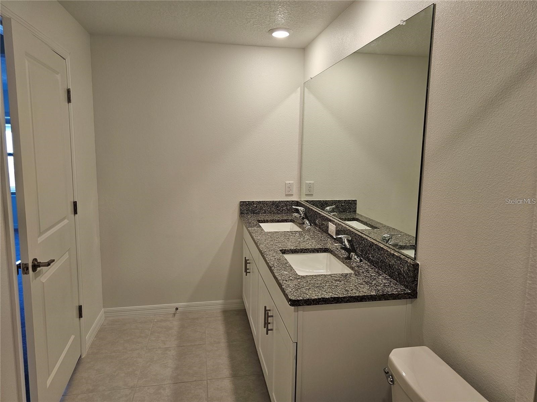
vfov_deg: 58.9
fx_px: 357
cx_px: 268
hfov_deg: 73.9
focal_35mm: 23
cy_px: 201
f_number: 1.7
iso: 80
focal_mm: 6.3
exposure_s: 1/120
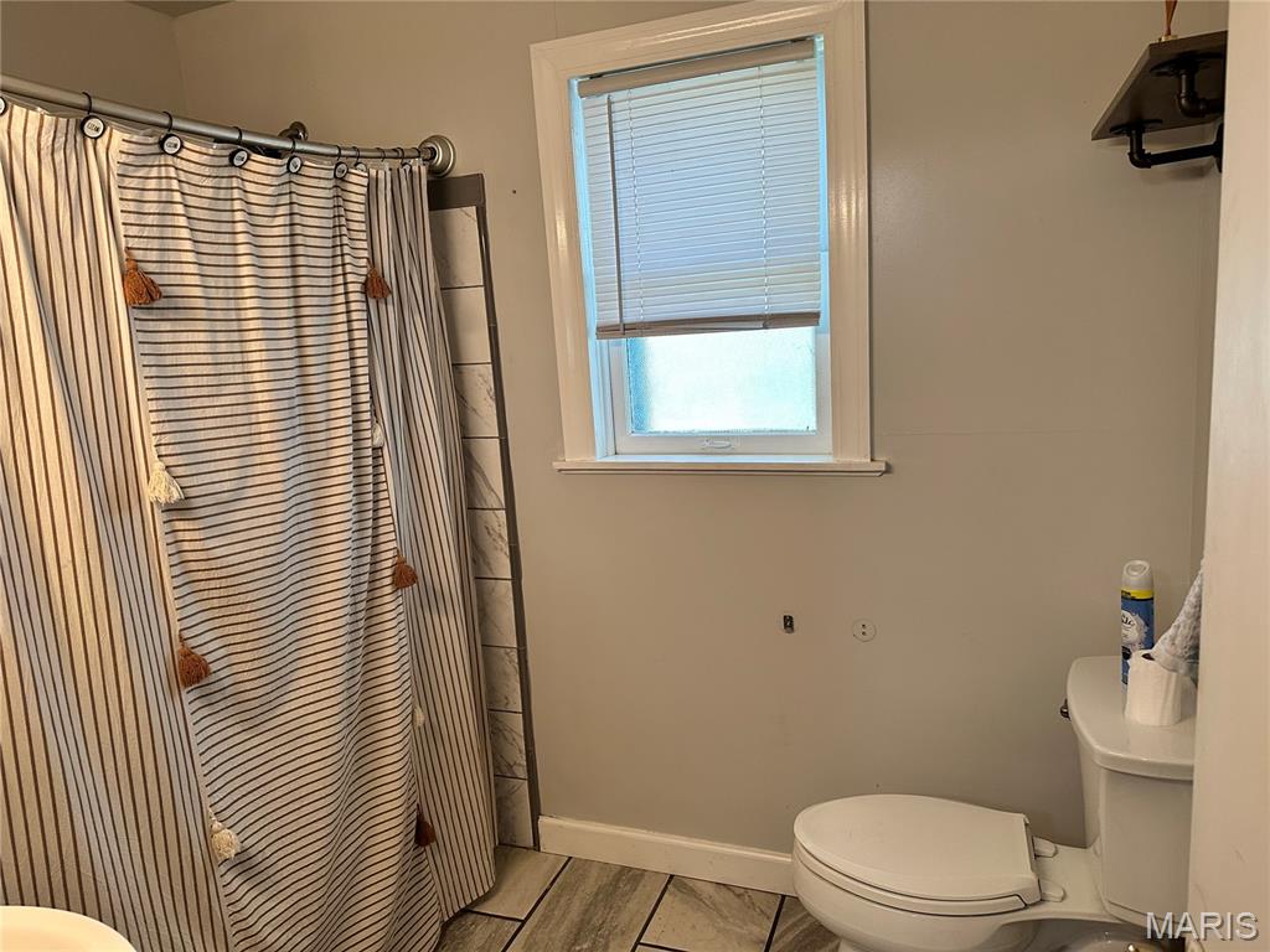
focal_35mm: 24
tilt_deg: -9.9
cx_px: 635
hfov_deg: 71.6
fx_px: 881
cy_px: 476
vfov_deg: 56.8
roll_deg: +3.5
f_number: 1.78
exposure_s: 1/120
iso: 160
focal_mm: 6.86
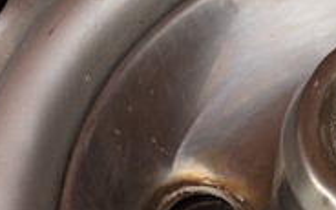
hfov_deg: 19.0
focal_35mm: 107
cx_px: 329
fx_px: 980
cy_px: 245
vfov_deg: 12.0
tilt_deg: -64.8
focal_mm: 4.15
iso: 25
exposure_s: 1/161
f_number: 2.2
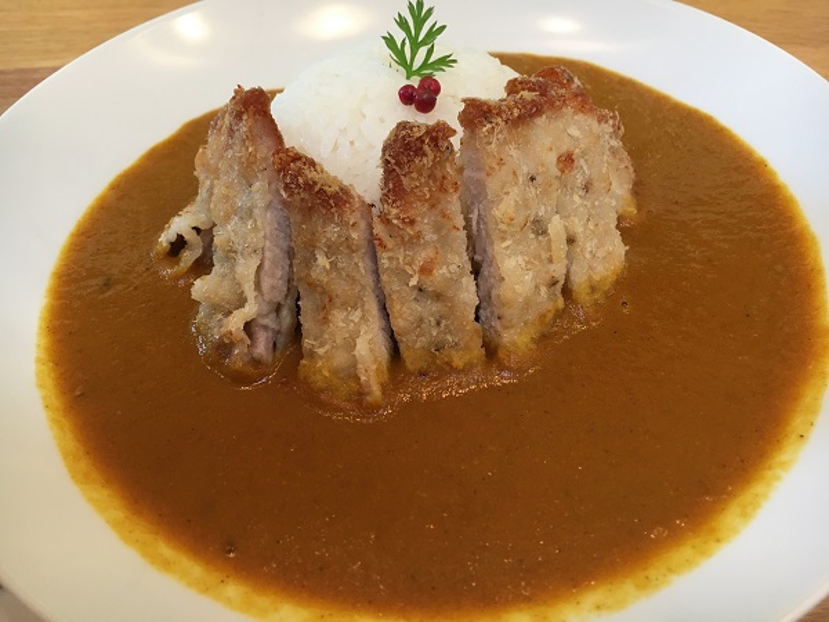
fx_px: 695
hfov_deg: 61.7
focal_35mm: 29
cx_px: 414
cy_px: 311
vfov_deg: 48.2
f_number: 2.2
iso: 40
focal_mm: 4.15
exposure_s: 1/30
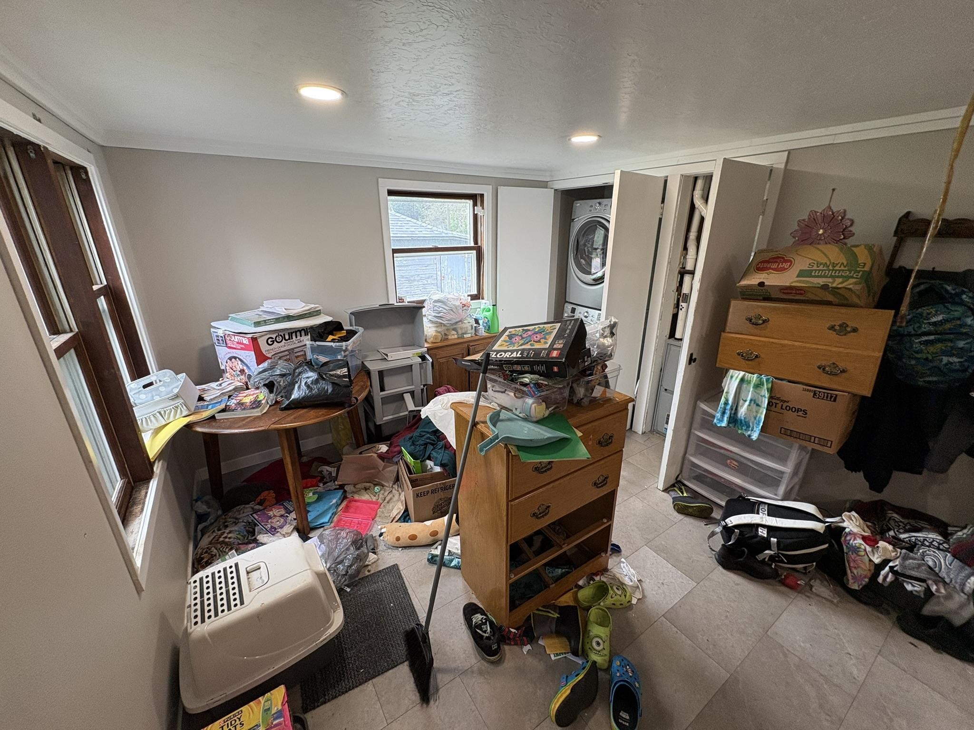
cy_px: 365
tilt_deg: -21.2
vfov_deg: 85.7
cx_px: 487
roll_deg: +2.0
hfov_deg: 102.1
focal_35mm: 14
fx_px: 394
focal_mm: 2.22
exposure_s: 1/60
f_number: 2.2
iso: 160
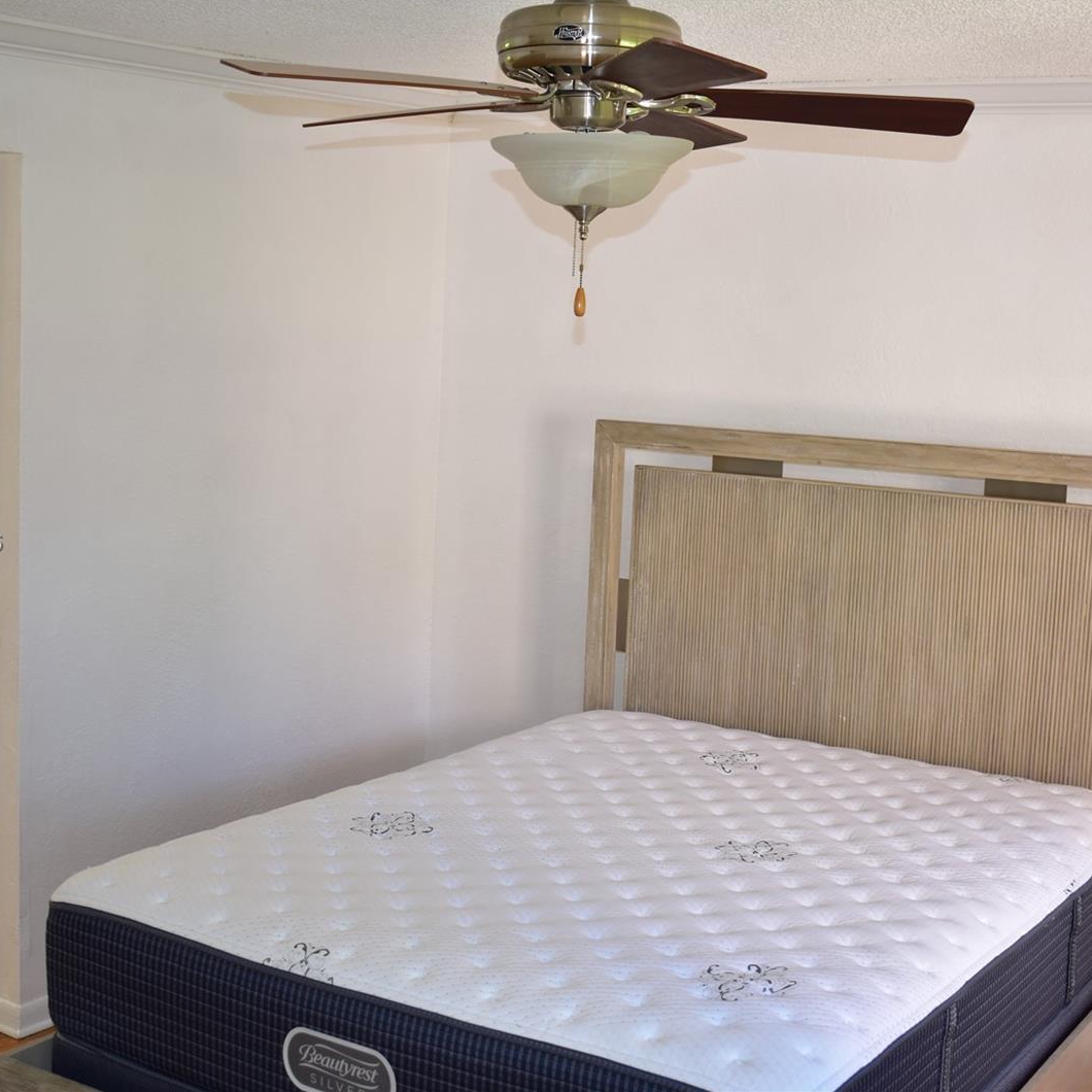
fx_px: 1785
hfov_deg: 34.0
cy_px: 544
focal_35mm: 50
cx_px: 506
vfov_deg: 34.0
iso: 450
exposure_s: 1/60
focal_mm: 26
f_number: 4
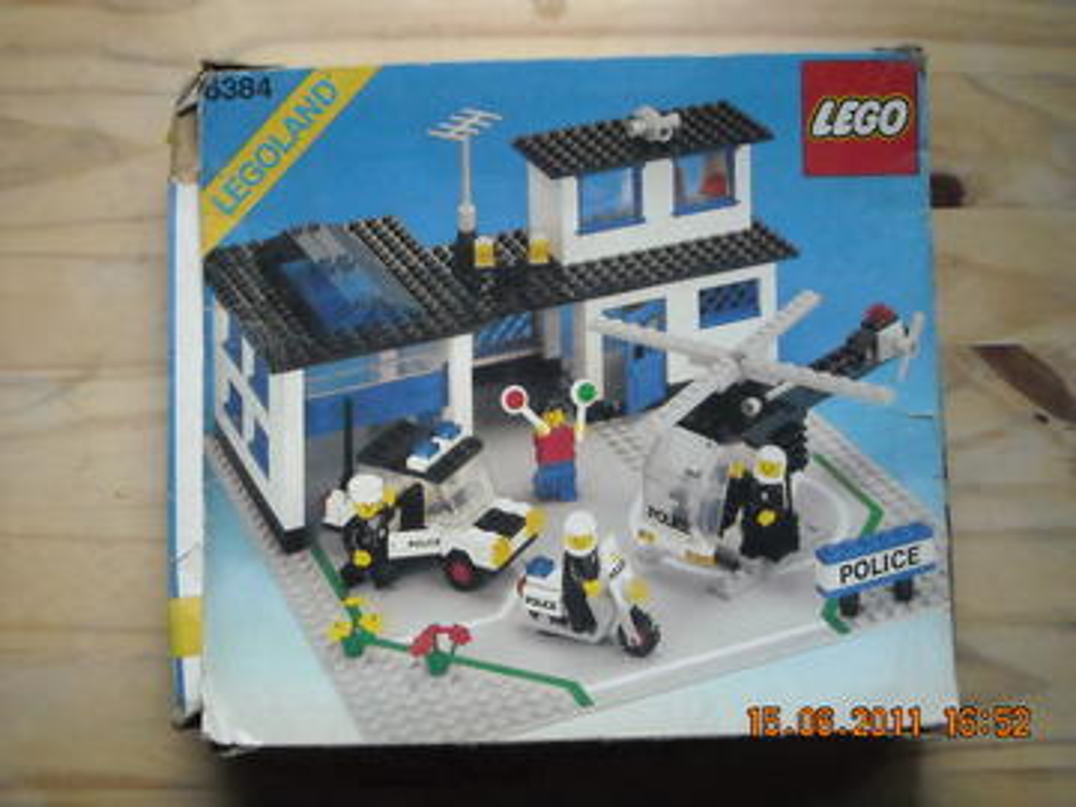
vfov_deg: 29.7
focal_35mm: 49
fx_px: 1523
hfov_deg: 38.9
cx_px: 538
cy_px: 404
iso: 766
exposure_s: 1/250
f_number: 3.2
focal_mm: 7.92
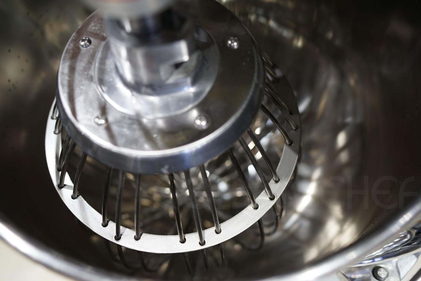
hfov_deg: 54.4
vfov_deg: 37.8
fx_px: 409
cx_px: 210
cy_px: 140
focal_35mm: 35
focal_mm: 35
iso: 200
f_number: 2.5
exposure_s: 1/60
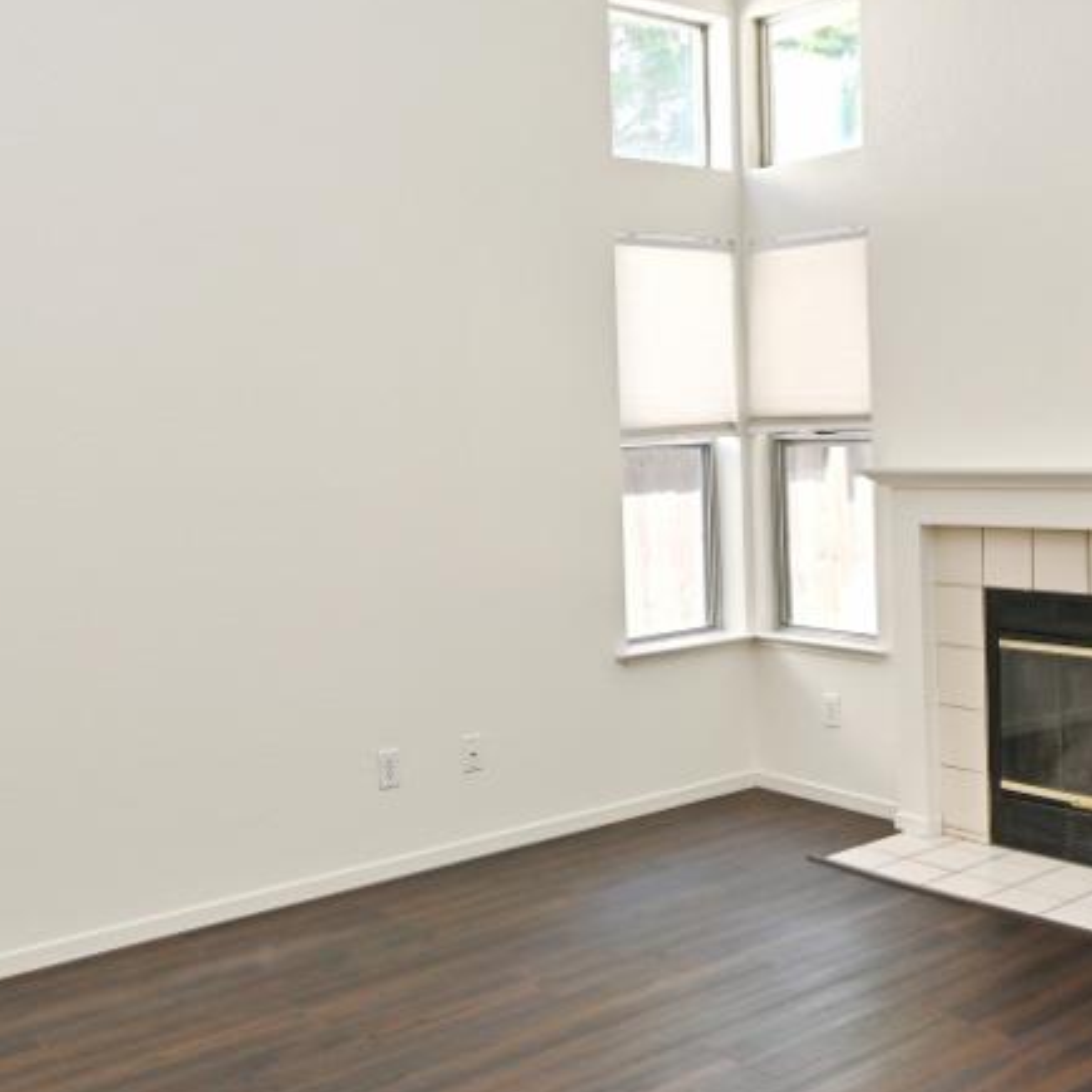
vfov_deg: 40.7
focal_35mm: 41
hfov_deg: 40.7
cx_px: 675
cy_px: 434
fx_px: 1463
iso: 200
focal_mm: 14
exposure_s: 1/80
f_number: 5
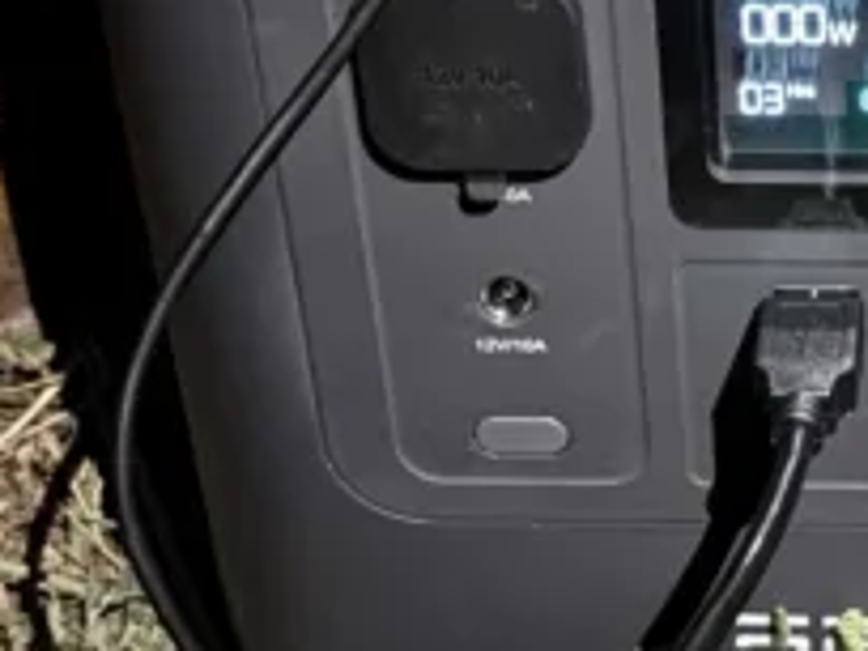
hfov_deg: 19.5
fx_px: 2457
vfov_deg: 15.0
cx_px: 855
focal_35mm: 98
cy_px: 149
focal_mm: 5.96
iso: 1000
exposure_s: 1/15
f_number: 1.6
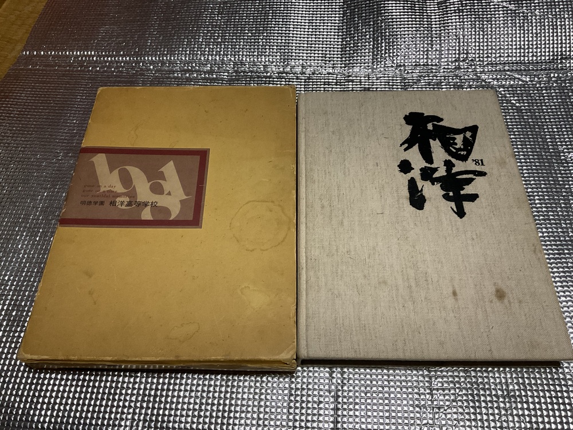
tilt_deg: -58.8
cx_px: 286
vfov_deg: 48.2
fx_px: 480
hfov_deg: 61.7
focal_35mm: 29
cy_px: 215
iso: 200
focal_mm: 3
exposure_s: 1/60
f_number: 1.8
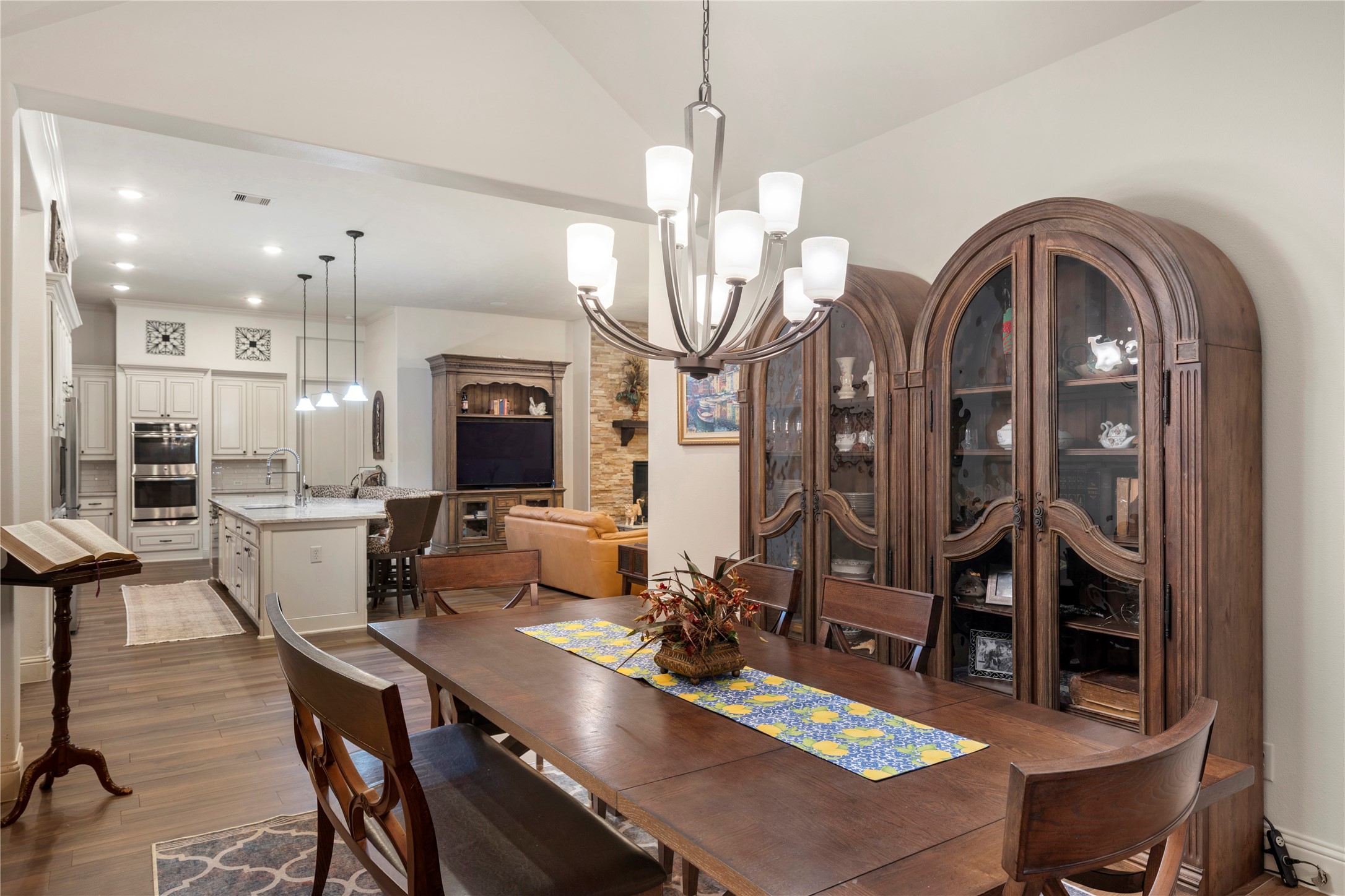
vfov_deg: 57.2
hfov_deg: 78.6
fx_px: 822
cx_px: 672
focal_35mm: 22
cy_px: 448
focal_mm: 22
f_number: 8
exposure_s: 1/1.25
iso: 200
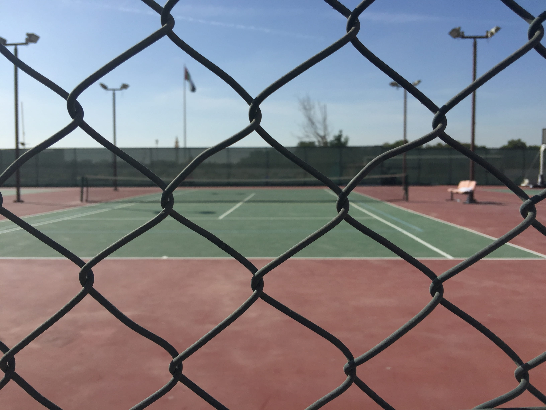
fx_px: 457
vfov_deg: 48.2
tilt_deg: -3.1
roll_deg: -1.0
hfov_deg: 61.7
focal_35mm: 29
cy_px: 205
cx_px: 273
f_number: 2.2
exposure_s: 1/3968
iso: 32
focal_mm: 4.15
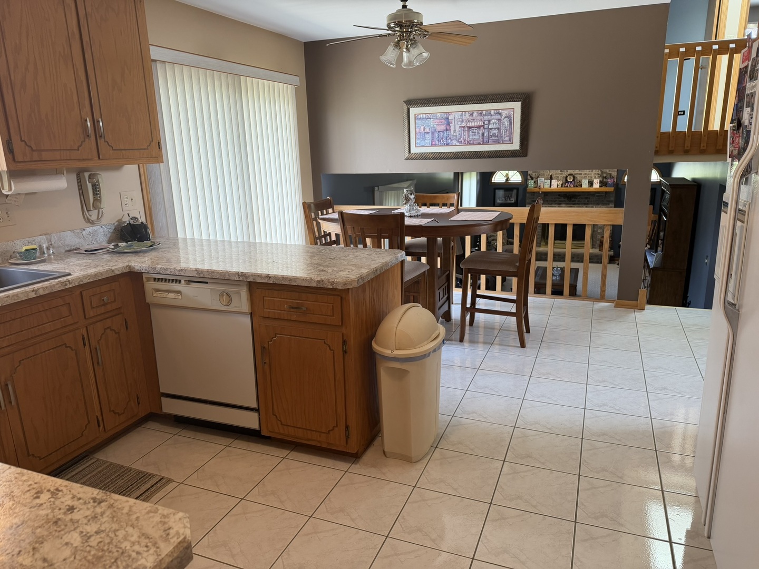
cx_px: 380
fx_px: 526
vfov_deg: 56.8
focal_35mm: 24
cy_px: 284
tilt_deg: -14.5
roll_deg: +1.1
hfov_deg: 71.6
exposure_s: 1/120
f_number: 1.78
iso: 200
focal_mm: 6.76
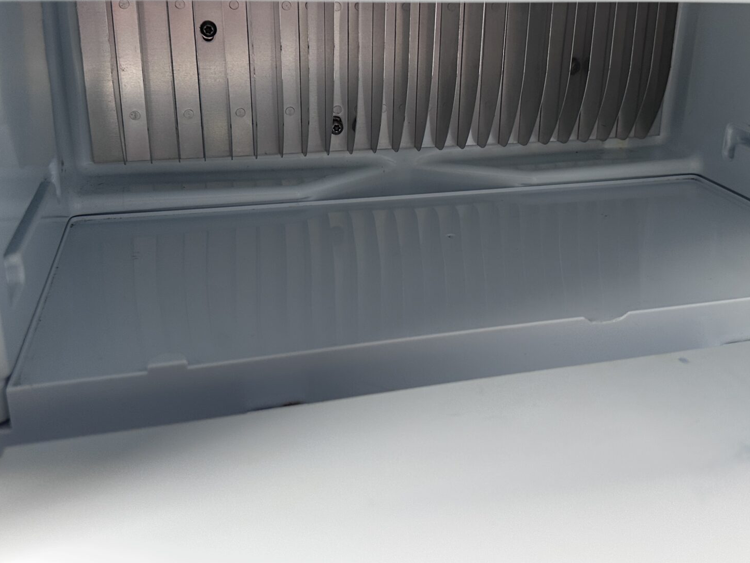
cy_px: 202
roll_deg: -0.8
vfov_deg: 41.4
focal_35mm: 34
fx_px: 737
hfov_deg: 53.9
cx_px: 413
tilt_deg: -21.5
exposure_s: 1/121
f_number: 1.78
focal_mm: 6.86
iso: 160
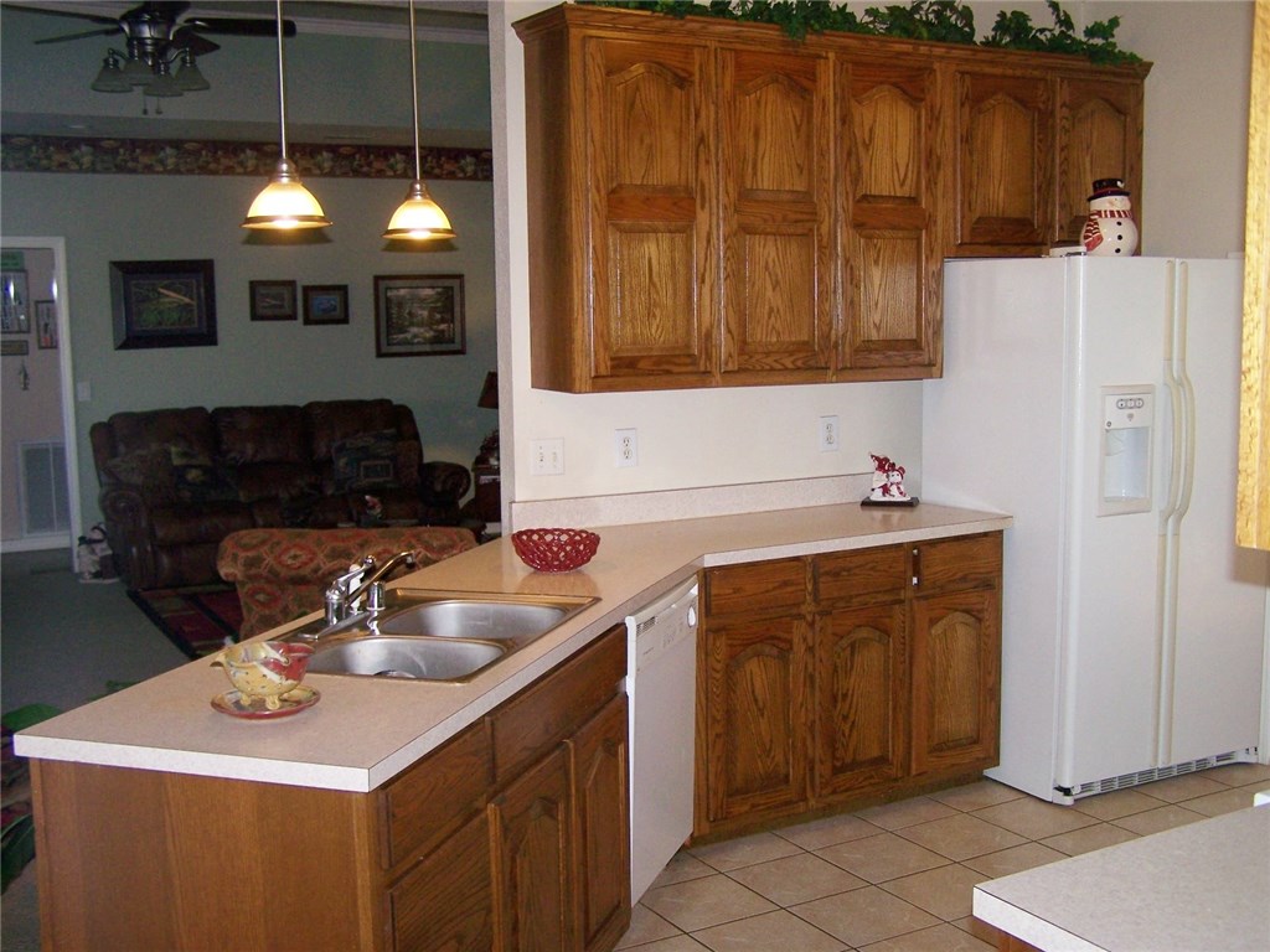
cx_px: 635
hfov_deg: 46.8
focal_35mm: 40
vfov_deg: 36.0
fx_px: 1468
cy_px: 476
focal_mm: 6.7
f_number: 2.8
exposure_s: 1/60
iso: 80
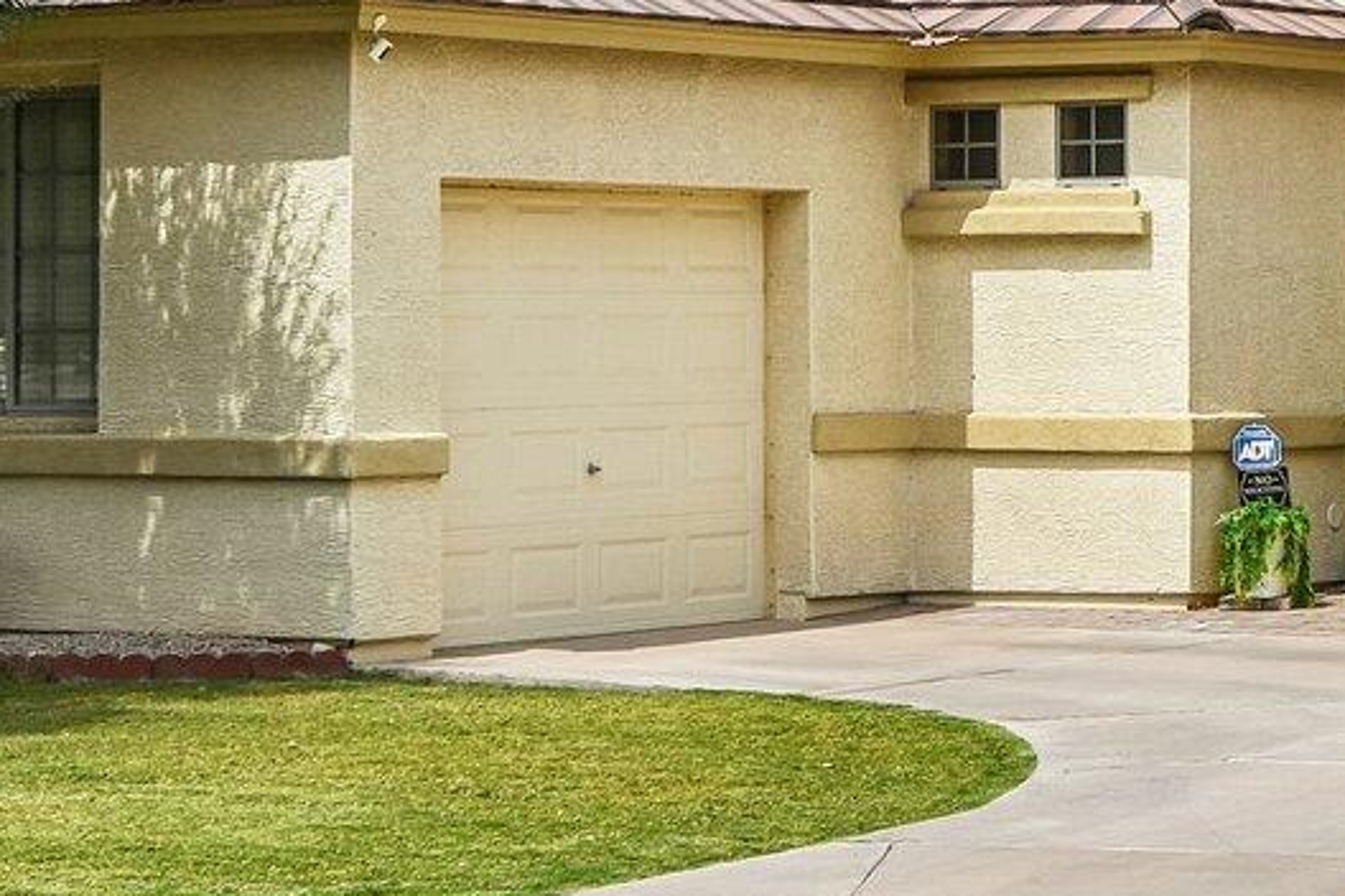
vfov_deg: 10.7
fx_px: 4782
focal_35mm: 128
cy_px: 167
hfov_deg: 15.4
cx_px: 1663
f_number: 8
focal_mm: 22
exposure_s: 1/640
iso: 100
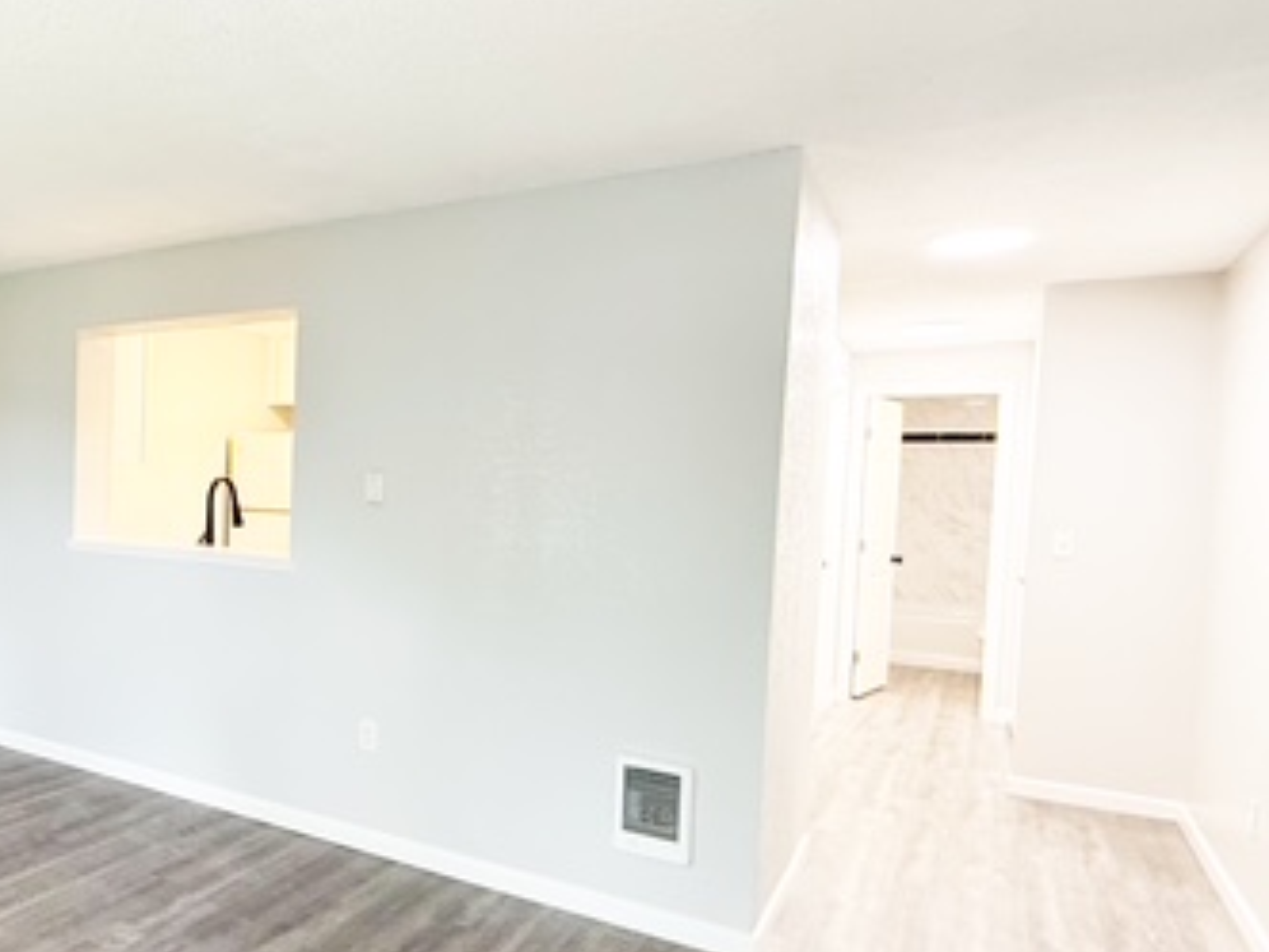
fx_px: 990
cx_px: 229
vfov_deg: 51.3
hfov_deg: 59.5
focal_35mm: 27
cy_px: 524
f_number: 2.2
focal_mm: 2.22
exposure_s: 1/60
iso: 320
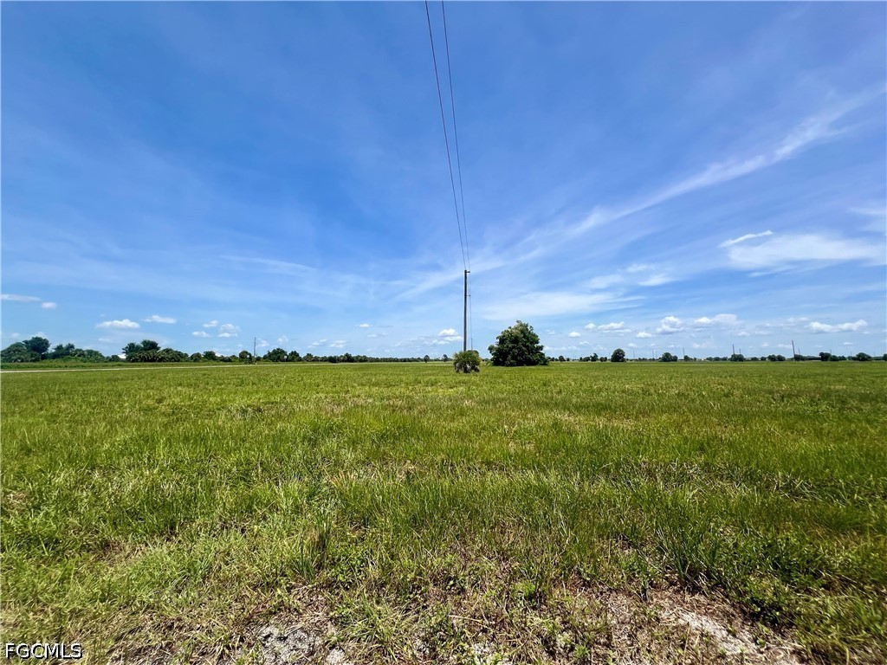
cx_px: 444
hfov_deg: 106.2
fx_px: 333
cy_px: 332
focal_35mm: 13
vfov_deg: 89.9
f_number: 1.8
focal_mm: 1.57
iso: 32
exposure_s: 1/2801
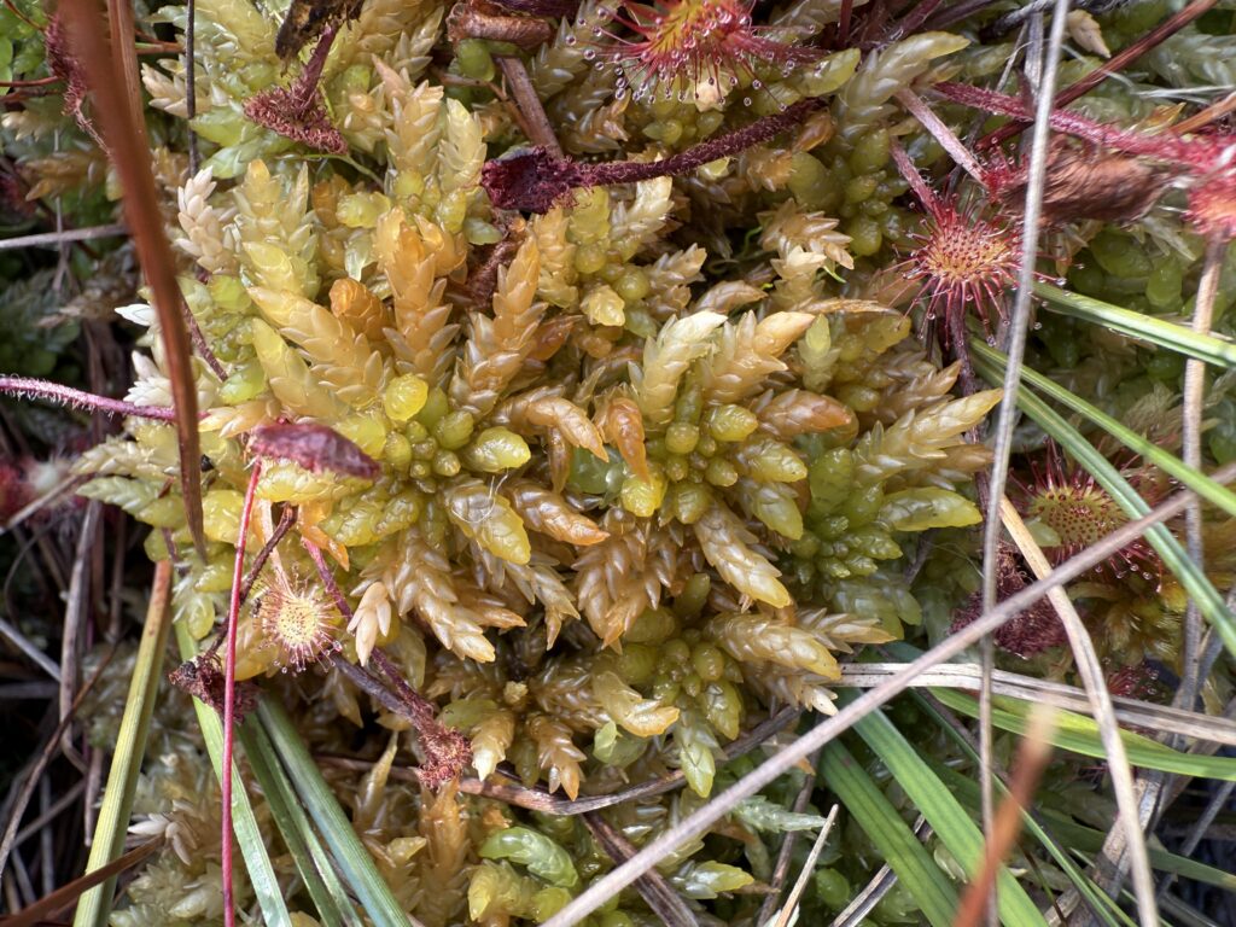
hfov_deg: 71.6
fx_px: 857
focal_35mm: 24
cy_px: 464
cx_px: 618
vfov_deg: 56.8
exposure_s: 1/99
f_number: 2.2
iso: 50
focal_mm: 2.22
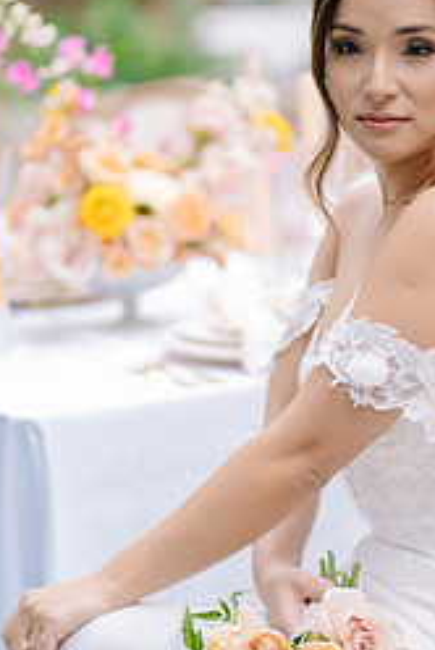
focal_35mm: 154
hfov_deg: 8.9
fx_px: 2783
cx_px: 286
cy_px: 343
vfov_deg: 13.3
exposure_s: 1/160
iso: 50
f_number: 2
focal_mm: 85
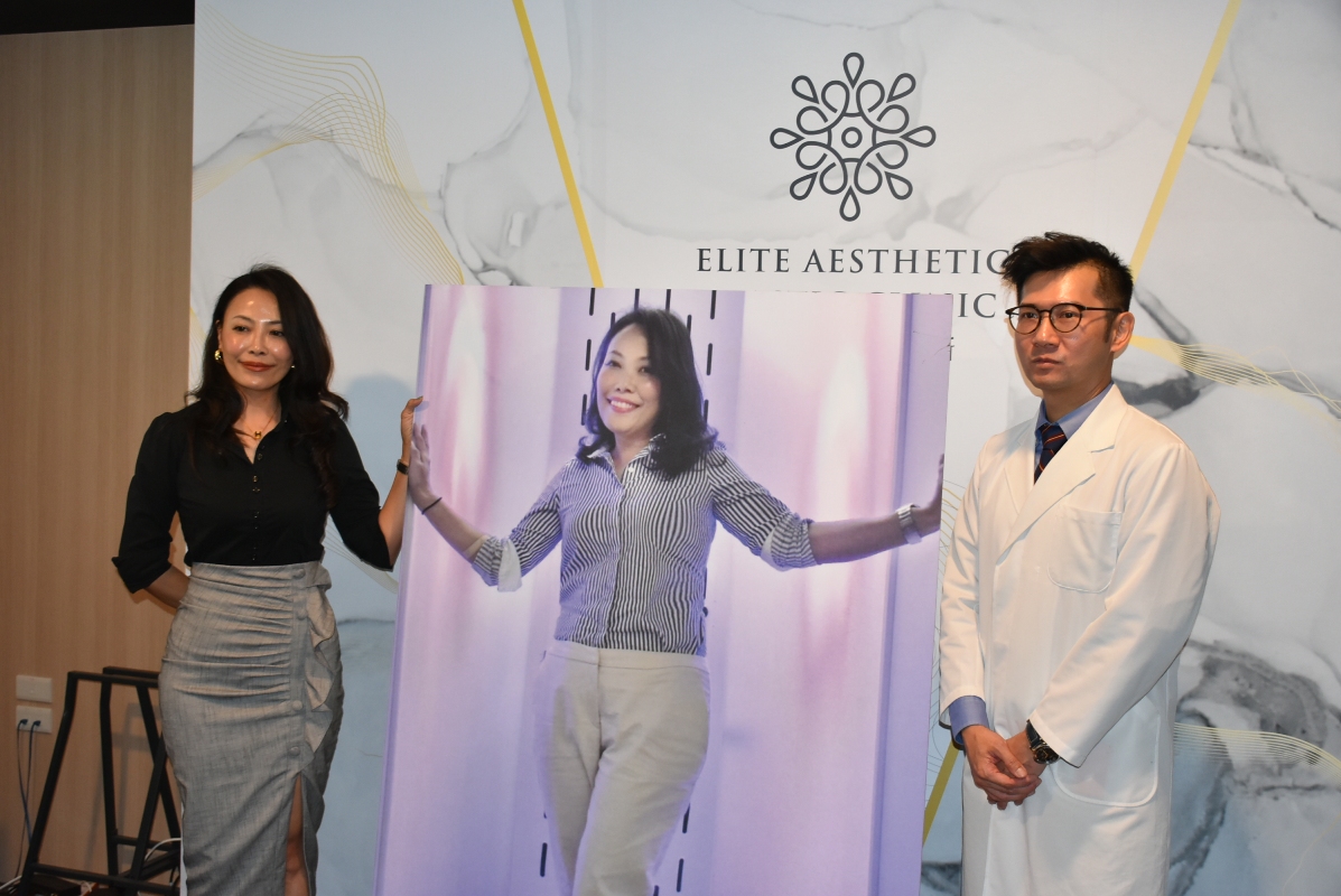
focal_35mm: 39
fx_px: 1454
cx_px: 670
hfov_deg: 49.5
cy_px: 448
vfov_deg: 34.3
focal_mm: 26
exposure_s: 1/80
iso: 800
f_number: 4.5
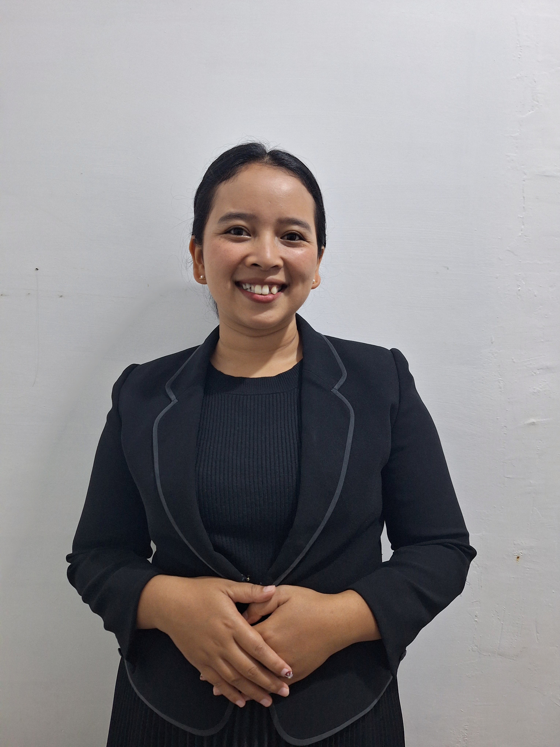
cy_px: 374
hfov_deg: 58.9
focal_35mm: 23
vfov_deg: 73.9
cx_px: 280
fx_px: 496
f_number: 1.8
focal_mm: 5.54
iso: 250
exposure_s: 1/33
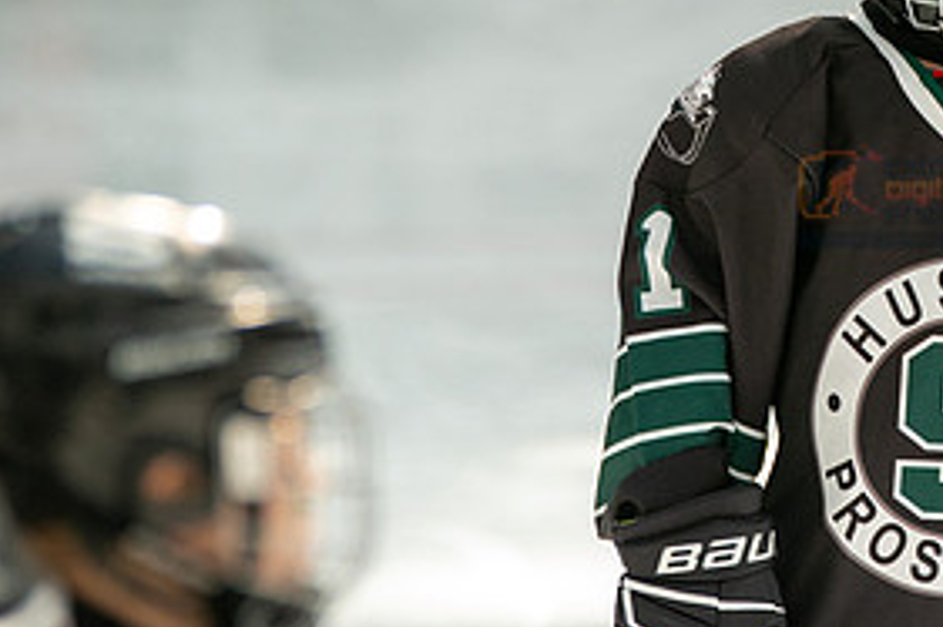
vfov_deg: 2.4
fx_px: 14712
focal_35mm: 562
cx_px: 996
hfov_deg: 3.7
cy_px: 91
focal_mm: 234
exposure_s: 1/2500
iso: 1600
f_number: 3.5
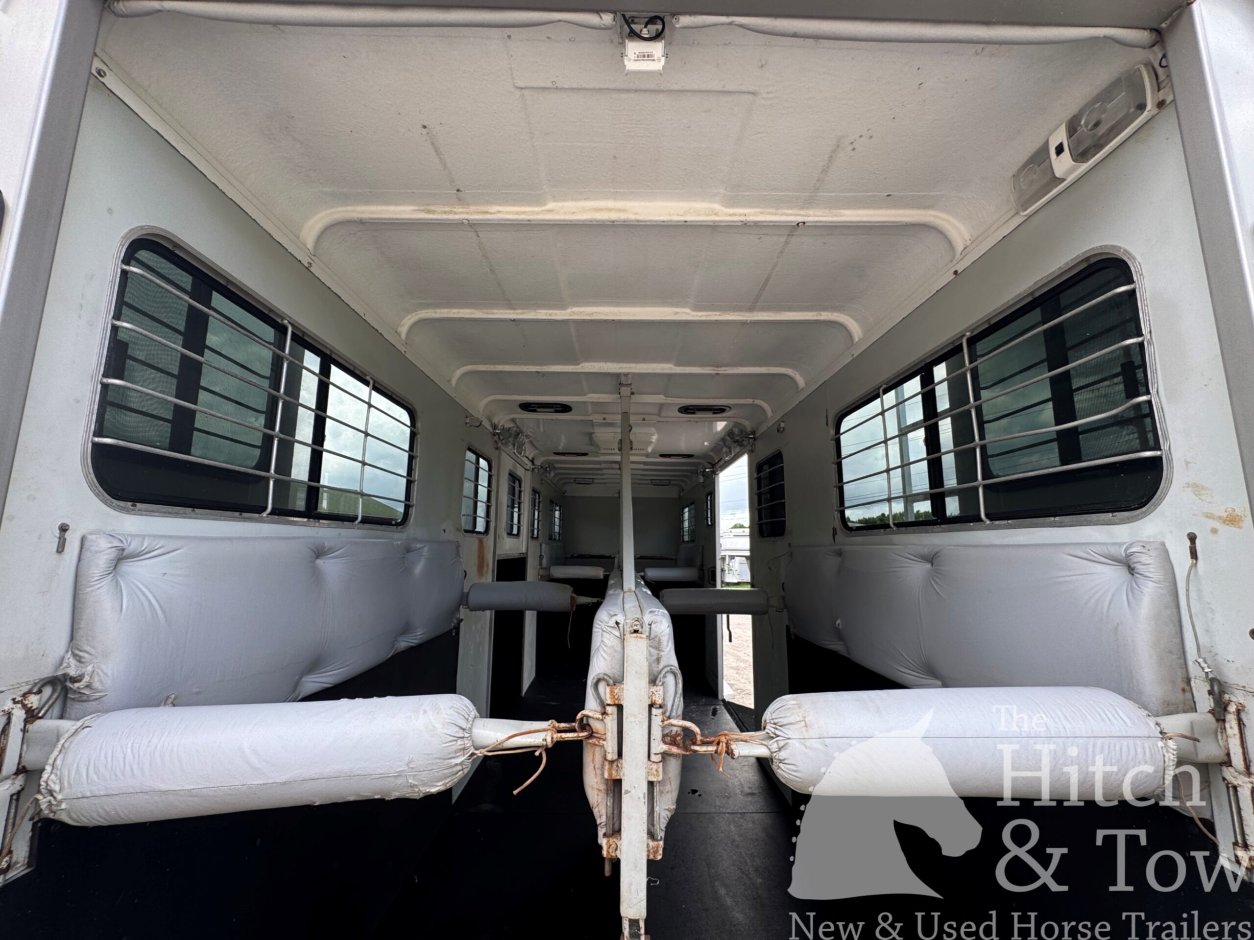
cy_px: 470
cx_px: 627
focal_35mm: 14
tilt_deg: +9.6
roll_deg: -1.6
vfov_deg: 85.7
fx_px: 507
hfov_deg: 102.1
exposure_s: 1/203
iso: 40
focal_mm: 2.22
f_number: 2.2
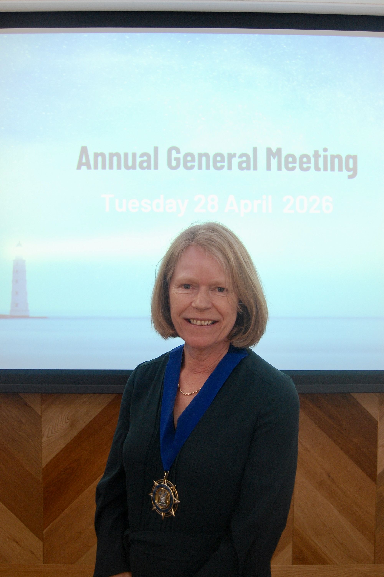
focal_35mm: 33
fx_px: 529
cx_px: 192
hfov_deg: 39.9
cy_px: 288
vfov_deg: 57.3
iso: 800
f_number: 3.8
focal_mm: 22
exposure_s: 1/30
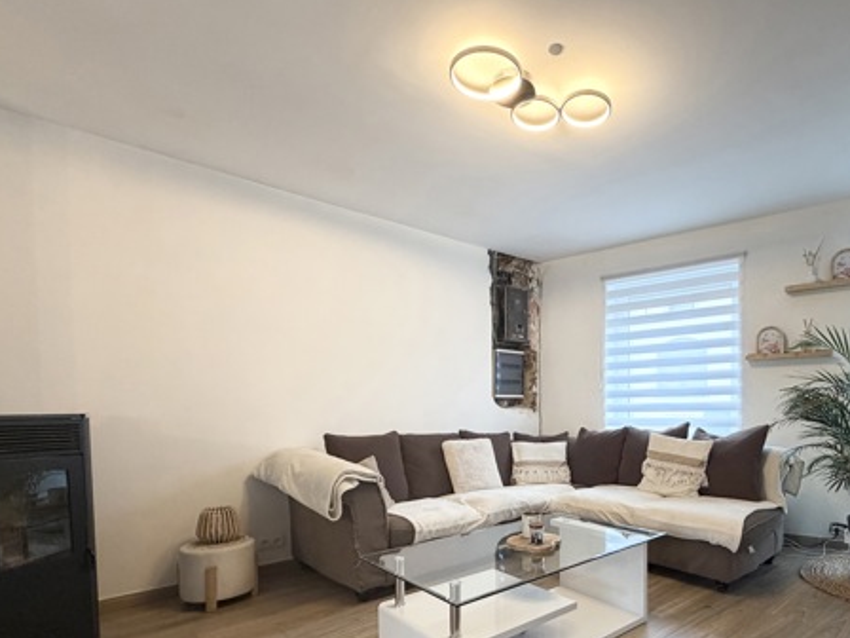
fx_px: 491
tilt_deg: -2.8
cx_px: 529
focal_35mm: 20
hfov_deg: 80.3
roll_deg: +1.2
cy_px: 429
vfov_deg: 64.1
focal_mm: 2.22
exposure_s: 1/100
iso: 250
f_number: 2.2
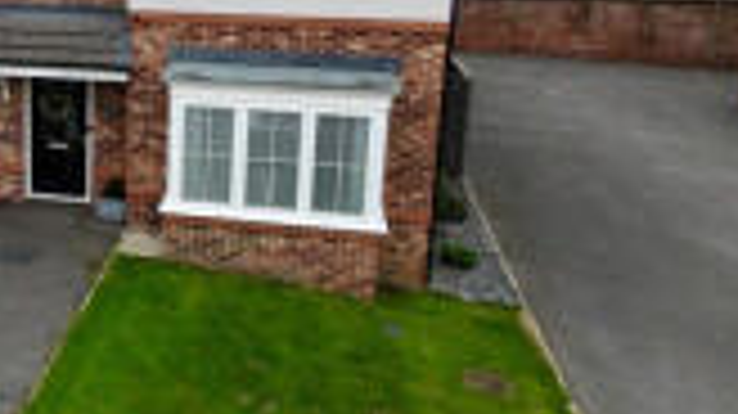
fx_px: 880
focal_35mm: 45
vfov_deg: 26.0
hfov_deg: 41.2
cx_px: 47
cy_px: 88
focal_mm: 3.05
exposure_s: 1/1250
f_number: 2.2
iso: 230
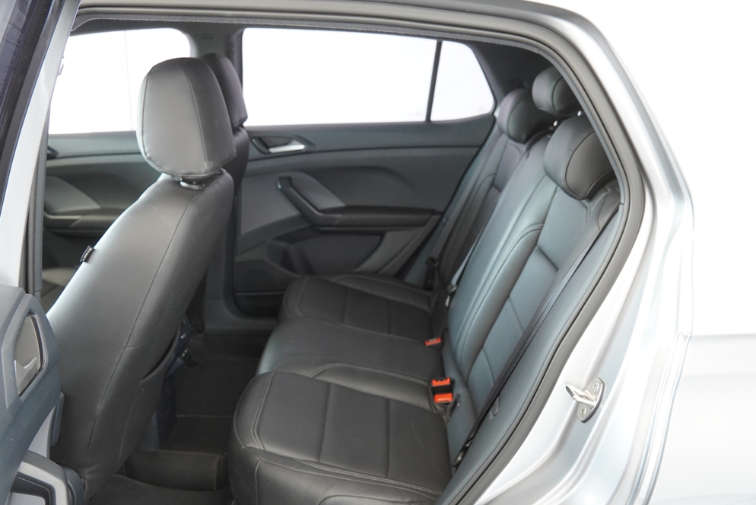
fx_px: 714
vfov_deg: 38.9
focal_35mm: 34
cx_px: 373
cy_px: 259
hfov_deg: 55.8
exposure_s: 1/60
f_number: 4
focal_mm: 22
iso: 640
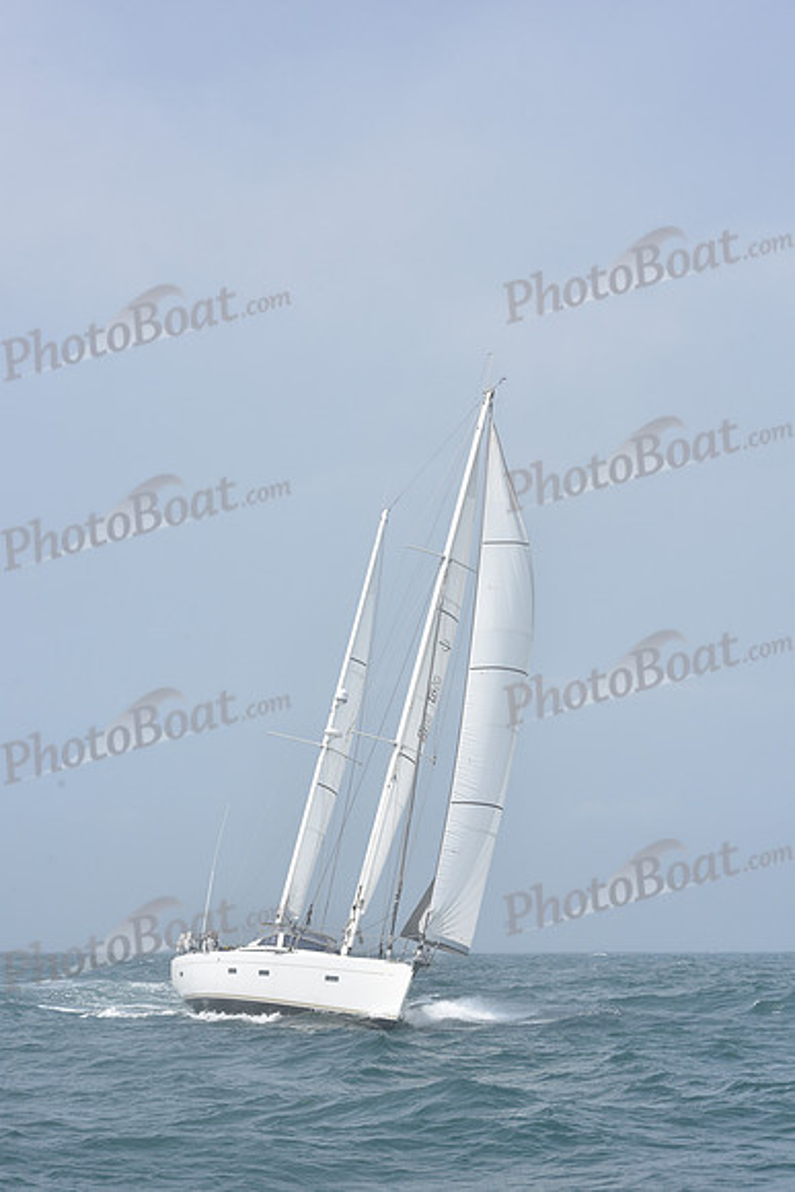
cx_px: 398
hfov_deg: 19.5
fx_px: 2317
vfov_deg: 28.8
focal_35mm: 70
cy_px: 596
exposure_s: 1/800
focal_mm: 70
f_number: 11
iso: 320
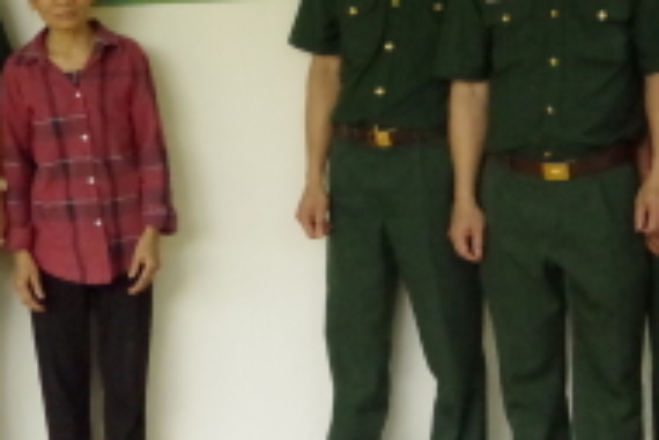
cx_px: 257
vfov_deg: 17.5
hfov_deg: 25.9
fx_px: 1429
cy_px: 152
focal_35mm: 78
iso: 6400
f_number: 8
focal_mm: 18
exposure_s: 1/640
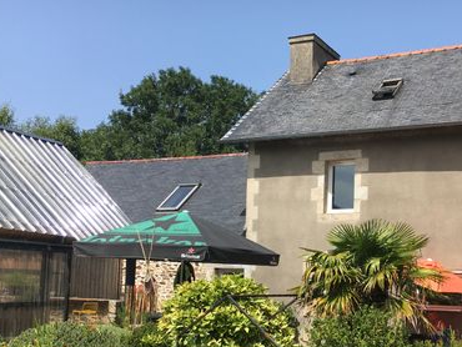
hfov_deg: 39.8
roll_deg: -2.0
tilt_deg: +3.4
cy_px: 240
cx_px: 317
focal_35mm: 47
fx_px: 628
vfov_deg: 30.6
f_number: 2.2
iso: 25
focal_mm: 4.15
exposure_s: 1/1304
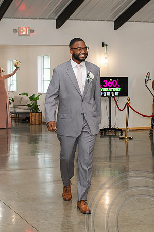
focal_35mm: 84
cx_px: 48
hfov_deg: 16.2
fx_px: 538
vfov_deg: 24.3
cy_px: 114
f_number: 3.2
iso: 800
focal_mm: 35
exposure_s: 1/200
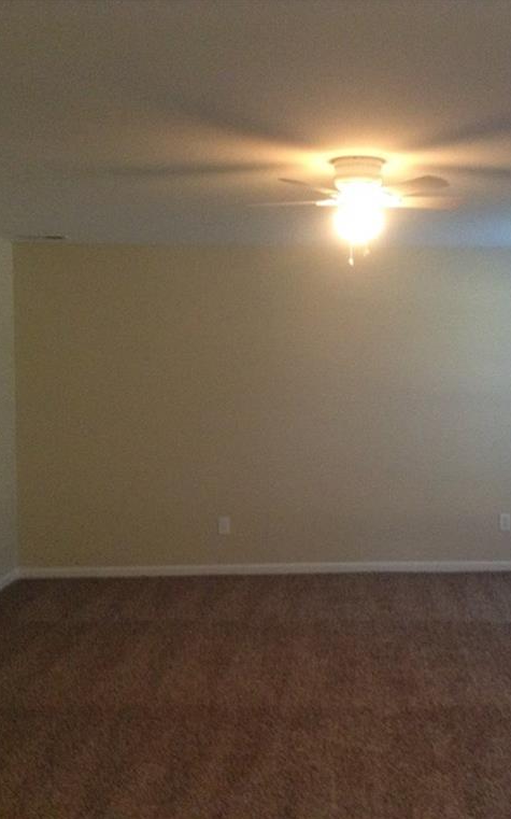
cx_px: 355
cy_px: 409
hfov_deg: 27.2
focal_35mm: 47
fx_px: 1048
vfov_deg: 42.7
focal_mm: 3.3
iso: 200
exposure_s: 1/24
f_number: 2.4
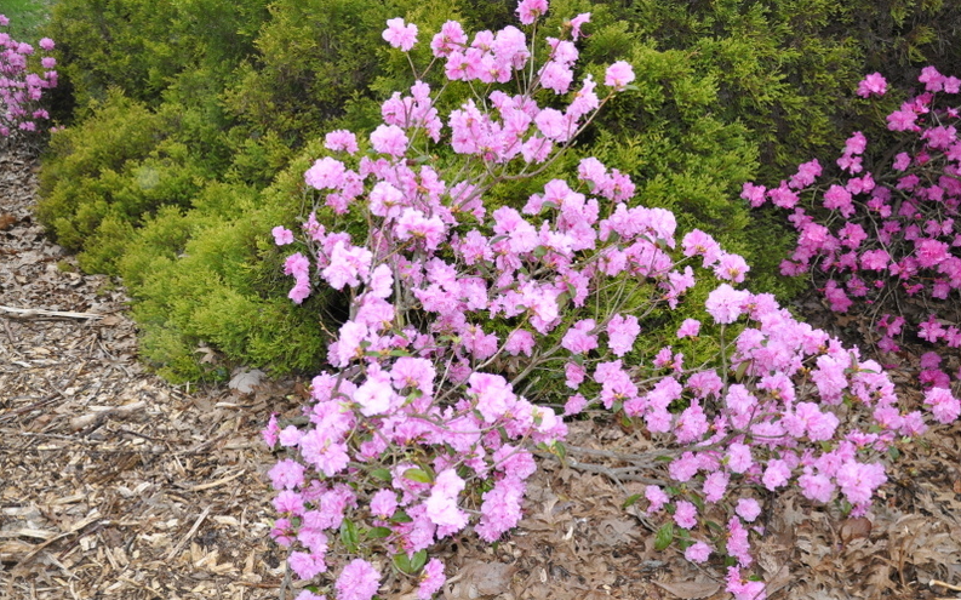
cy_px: 316
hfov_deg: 52.8
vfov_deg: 34.4
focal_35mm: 37
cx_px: 481
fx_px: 969
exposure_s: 1/60
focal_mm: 24
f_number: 3.8
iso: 800
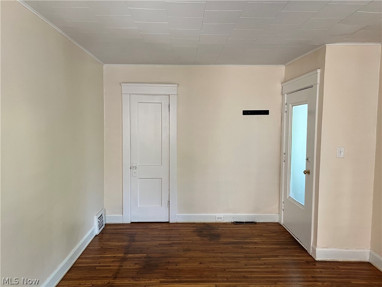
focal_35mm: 26
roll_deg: -0.8
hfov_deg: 67.3
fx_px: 287
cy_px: 144
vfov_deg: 53.1
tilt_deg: -2.7
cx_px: 191
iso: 125
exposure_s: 1/92
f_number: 1.5
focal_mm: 5.7
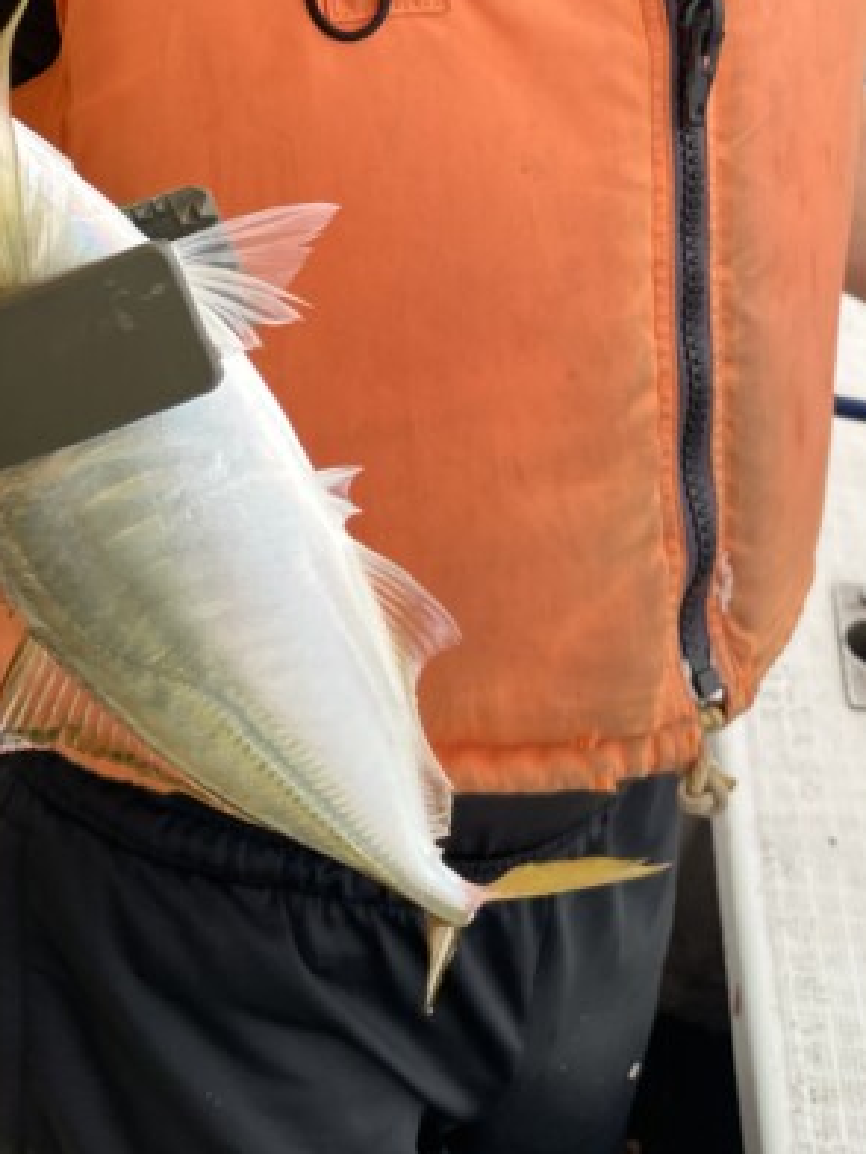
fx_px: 1768
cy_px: 79
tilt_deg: -27.7
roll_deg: -3.7
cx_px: 427
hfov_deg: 27.5
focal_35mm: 53
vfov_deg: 33.9
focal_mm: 4.2
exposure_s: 1/121
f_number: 1.6
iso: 40
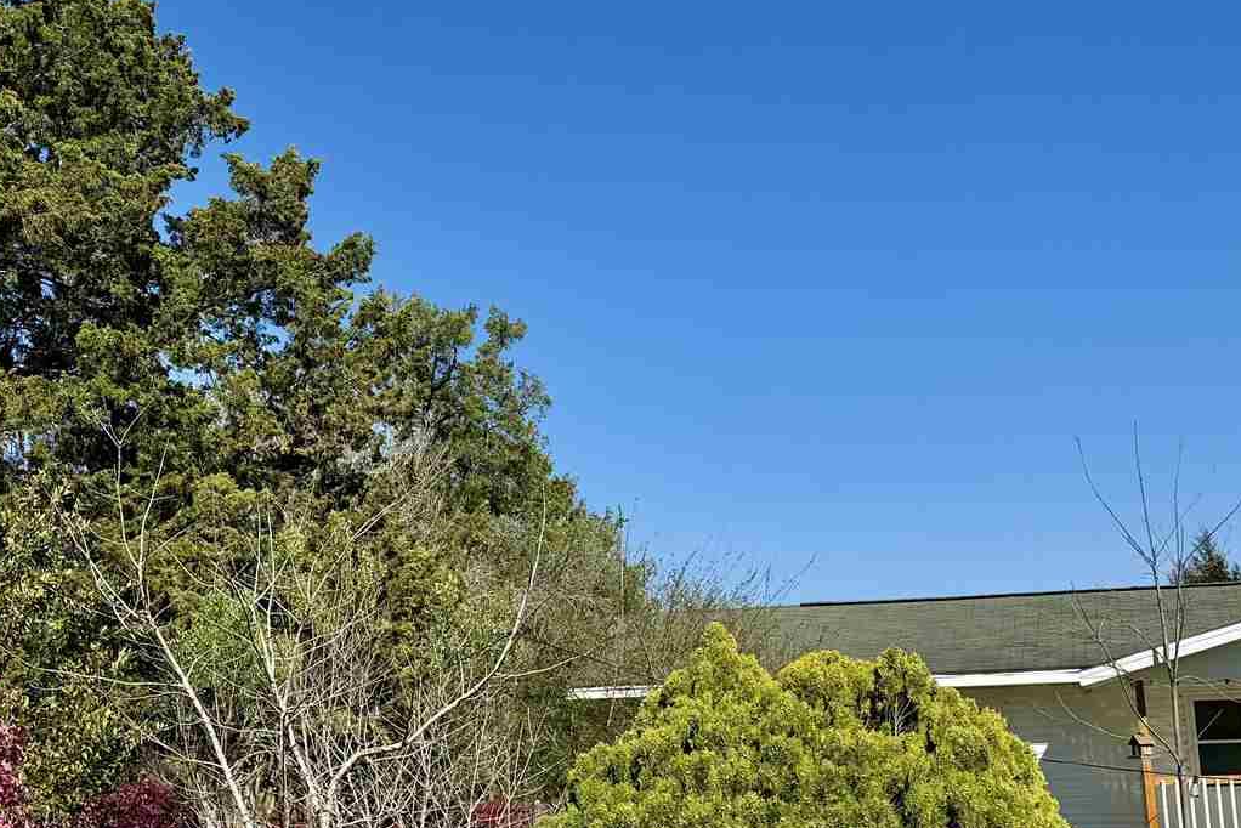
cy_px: 512
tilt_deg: +7.6
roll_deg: +1.5
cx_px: 373
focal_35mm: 50
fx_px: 1724
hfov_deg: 38.9
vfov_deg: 26.9
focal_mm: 6.76
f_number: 1.78
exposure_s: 1/7353
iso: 80
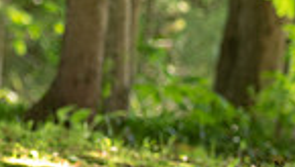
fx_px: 2506
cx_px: -130
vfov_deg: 3.8
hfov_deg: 6.7
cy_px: 11
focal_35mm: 320
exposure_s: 1/200
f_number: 2.8
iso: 400
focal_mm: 75
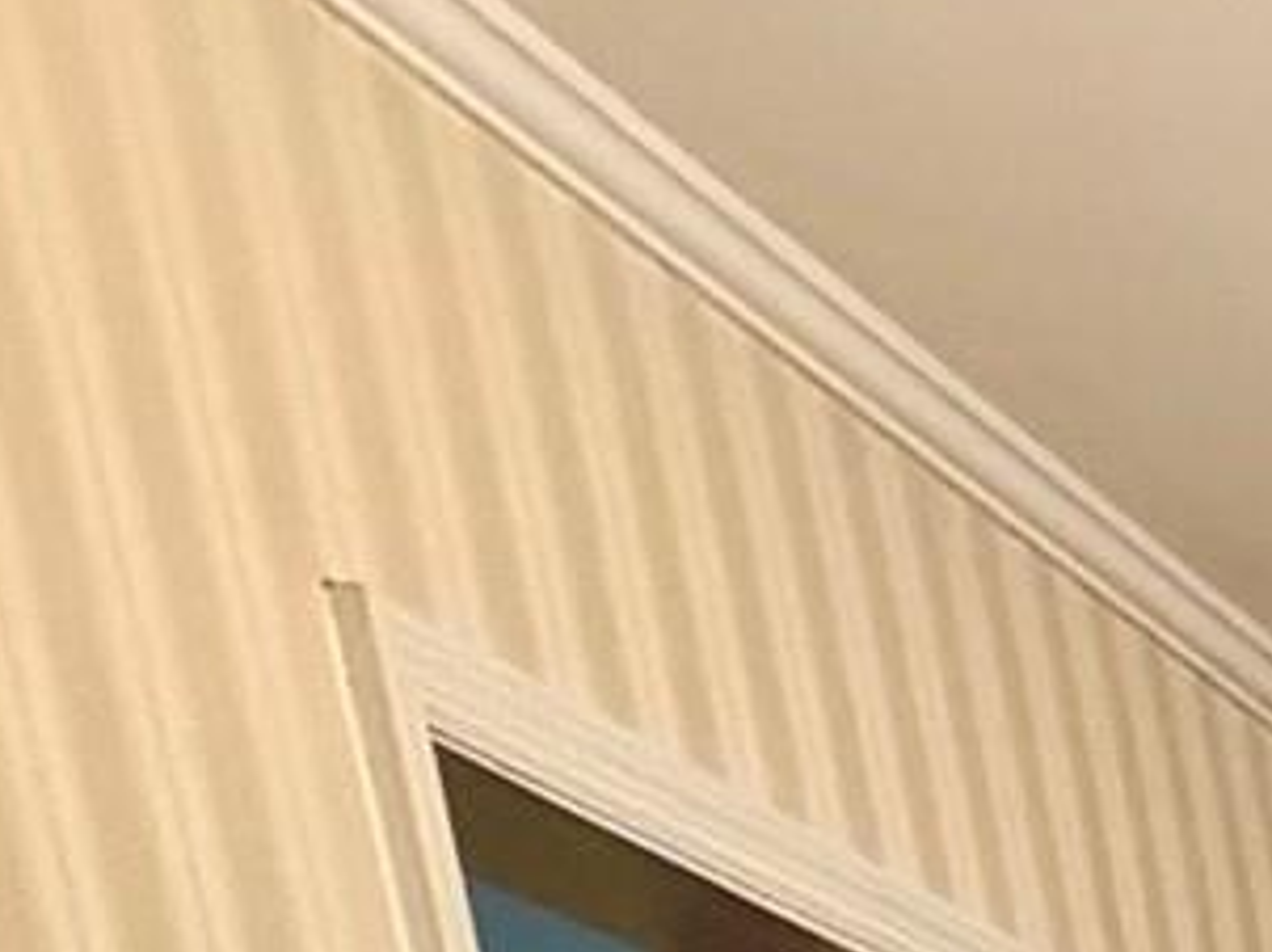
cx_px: 3845
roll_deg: +3.5
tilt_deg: -10.9
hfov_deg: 11.4
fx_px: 3488
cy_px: 2506
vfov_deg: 11.7
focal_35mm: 95
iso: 320
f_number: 2.2
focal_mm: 2.22
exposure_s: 1/60
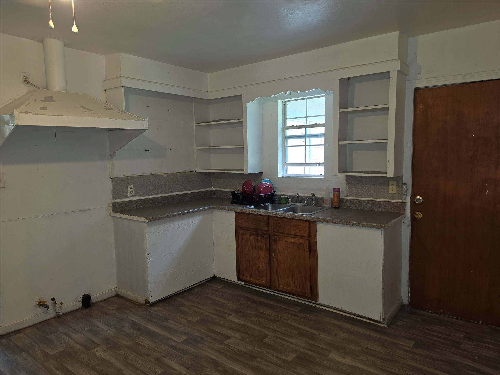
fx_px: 332
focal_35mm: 23
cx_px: 250
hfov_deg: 73.9
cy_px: 188
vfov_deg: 58.9
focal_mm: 6.5
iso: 50
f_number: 1.4
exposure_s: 1/40
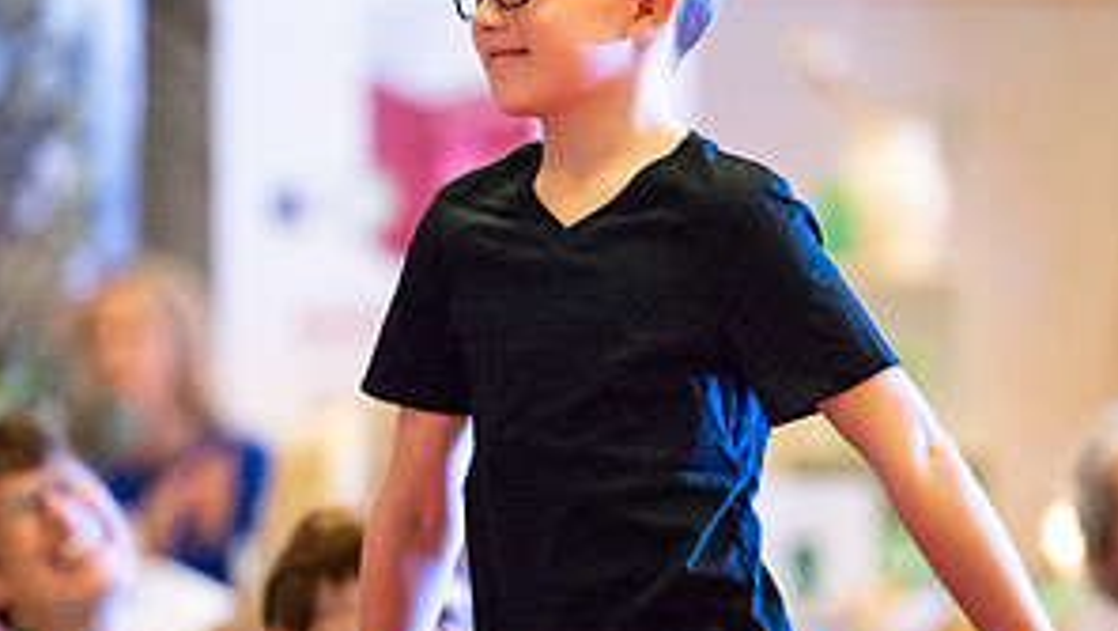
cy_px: 331
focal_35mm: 410
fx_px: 12163
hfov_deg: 5.3
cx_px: 665
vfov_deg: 3.0
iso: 20000
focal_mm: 200
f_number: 2.8
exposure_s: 1/200
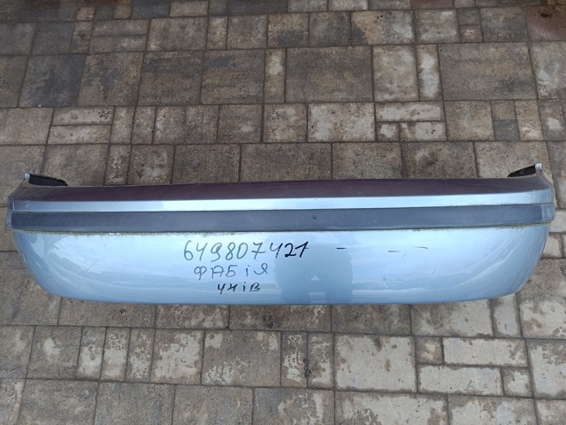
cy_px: 212
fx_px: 392
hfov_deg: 71.6
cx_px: 283
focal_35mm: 24
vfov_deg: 56.8
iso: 50
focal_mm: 5.59
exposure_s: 1/153
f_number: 1.88
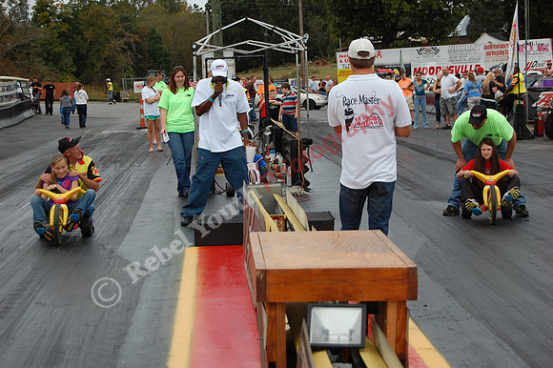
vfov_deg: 18.9
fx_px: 1105
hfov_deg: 28.1
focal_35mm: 72
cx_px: 276
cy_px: 184
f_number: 5.6
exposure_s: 1/1000
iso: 320
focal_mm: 48
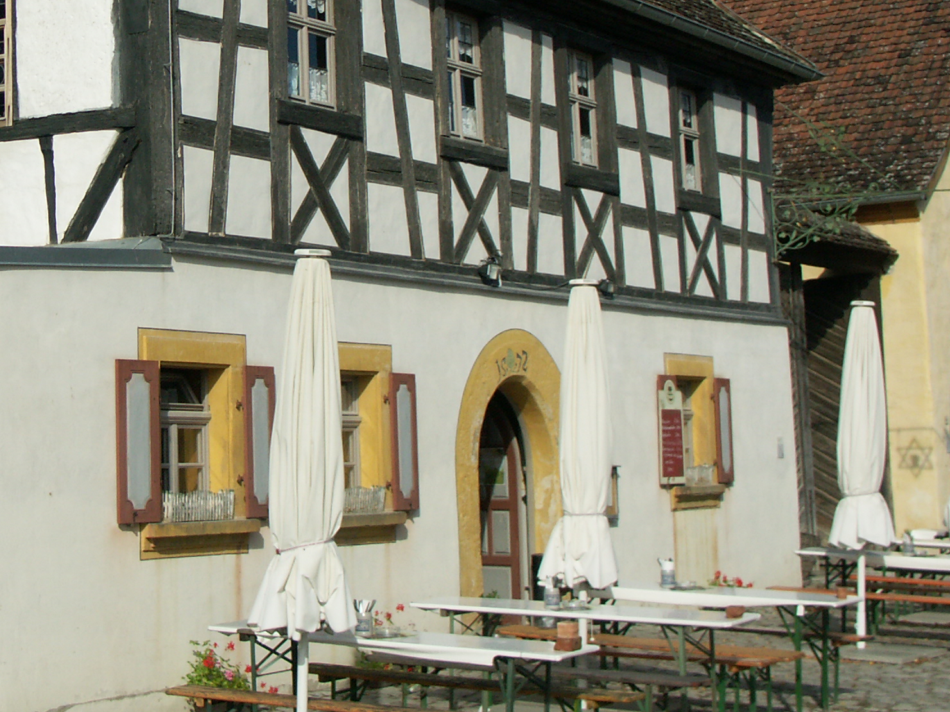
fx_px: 2058
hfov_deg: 25.6
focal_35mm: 75
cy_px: 56
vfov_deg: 19.2
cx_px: 226
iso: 64
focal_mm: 8.73
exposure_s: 1/1600
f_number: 2.8
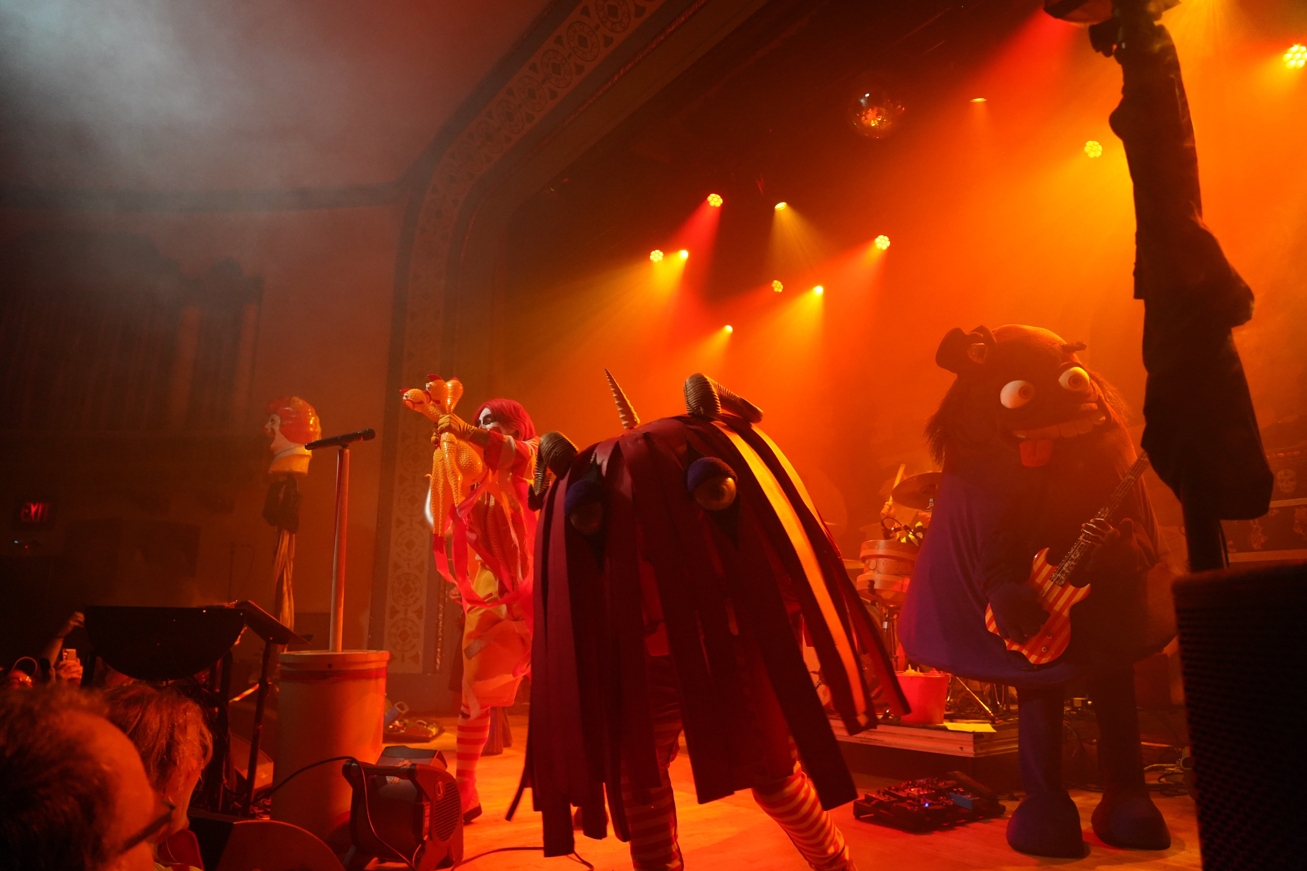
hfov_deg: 73.7
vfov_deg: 53.1
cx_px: 654
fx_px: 871
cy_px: 436
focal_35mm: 24
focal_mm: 24
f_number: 4
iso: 6400
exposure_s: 1/160
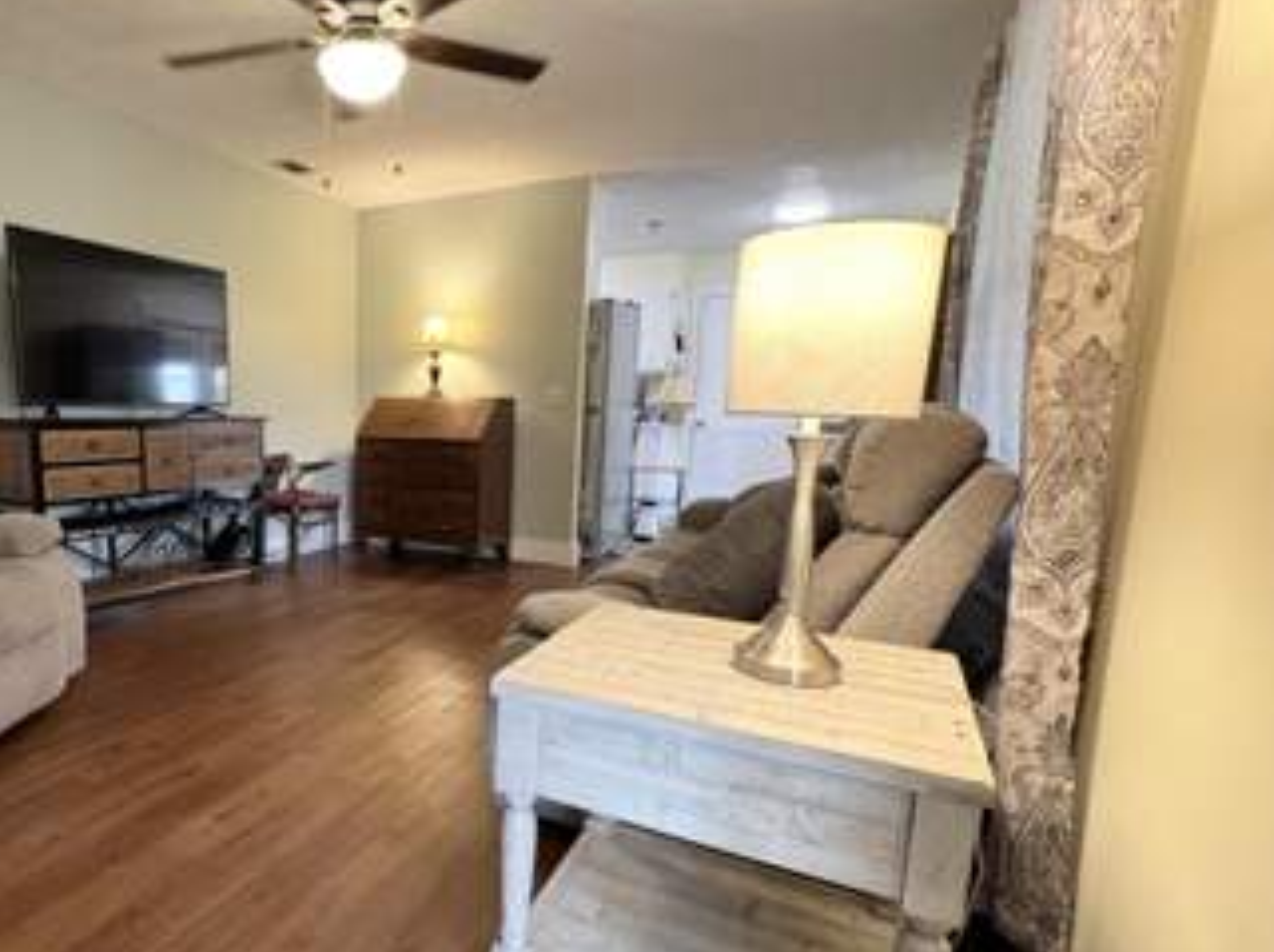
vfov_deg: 63.1
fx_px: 772
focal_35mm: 21
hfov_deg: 75.4
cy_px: 536
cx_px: 378
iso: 640
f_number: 2.2
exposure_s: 1/60
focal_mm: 2.22
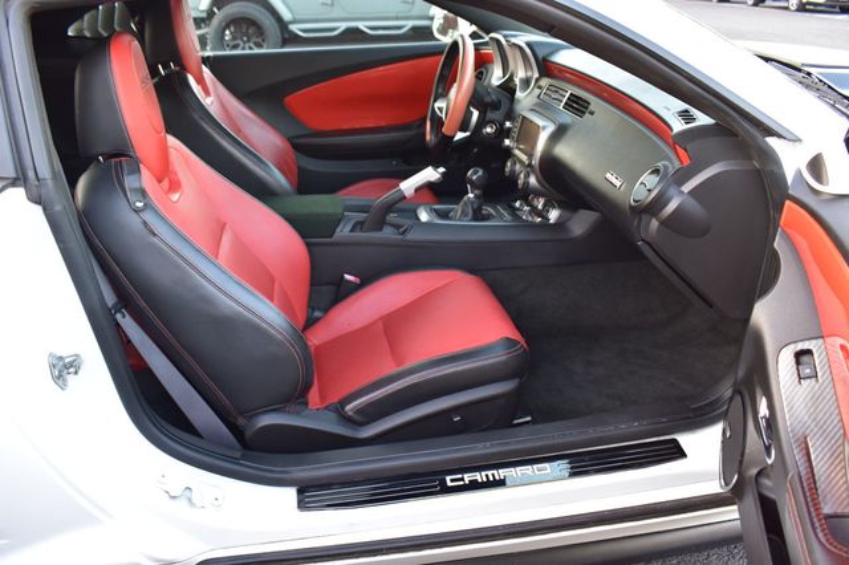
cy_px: 282
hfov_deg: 62.0
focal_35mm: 30
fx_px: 707
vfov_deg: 43.6
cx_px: 424
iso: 640
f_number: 6.3
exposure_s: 1/15
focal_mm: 20
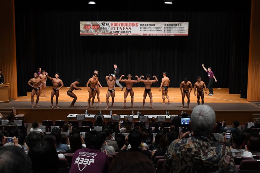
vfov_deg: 26.5
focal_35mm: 51
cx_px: 130
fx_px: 368
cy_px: 86
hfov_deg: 38.9
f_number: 5.6
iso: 4000
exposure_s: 1/400
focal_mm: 34
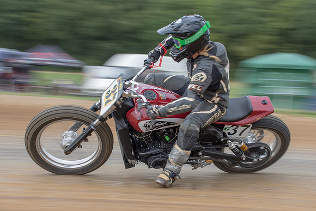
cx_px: 171
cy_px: 107
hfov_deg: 19.9
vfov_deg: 13.4
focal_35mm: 103
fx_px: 901
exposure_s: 1/125
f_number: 8
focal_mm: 60
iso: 320
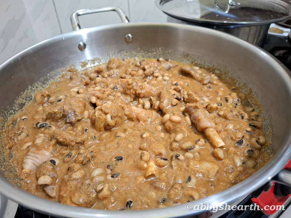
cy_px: 109
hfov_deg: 73.9
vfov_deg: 58.9
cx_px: 146
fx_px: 193
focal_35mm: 23
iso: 320
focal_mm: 5.5
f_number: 1.8
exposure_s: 1/33
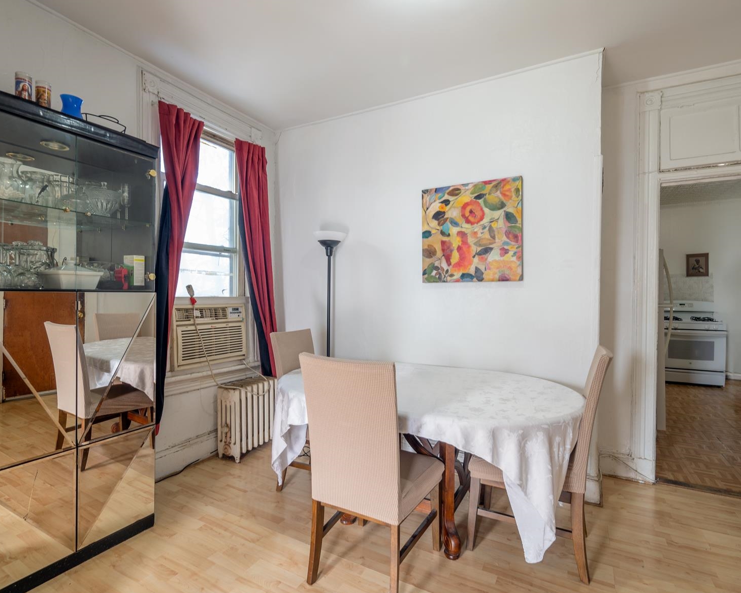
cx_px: 357
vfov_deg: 73.8
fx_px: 395
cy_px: 296
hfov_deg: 86.3
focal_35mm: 18
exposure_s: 1/2
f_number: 8
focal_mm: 14
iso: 100
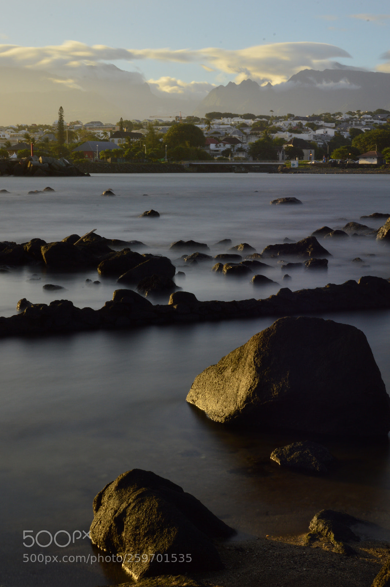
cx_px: 195
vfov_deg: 37.9
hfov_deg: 25.7
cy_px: 294
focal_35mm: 52
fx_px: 855
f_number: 20
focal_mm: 35
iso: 100
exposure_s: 30
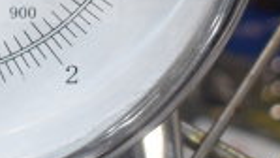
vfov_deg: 6.4
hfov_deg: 11.2
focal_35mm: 186
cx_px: -94
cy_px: -127
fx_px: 1383
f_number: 4.2
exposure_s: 1/50
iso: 320
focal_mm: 29
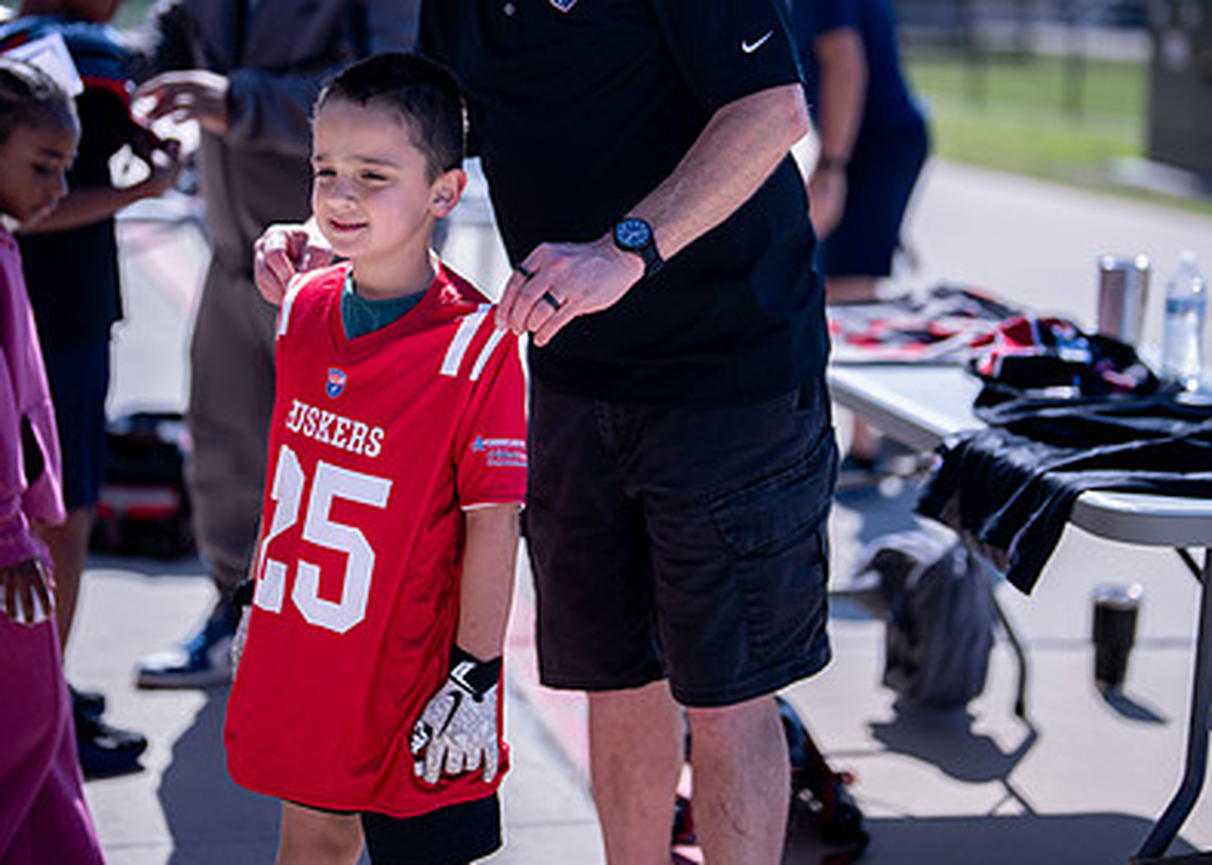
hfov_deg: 25.8
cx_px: 552
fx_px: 2650
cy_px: 239
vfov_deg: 18.5
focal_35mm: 77
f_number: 1.2
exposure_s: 1/8000
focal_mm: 50
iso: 100
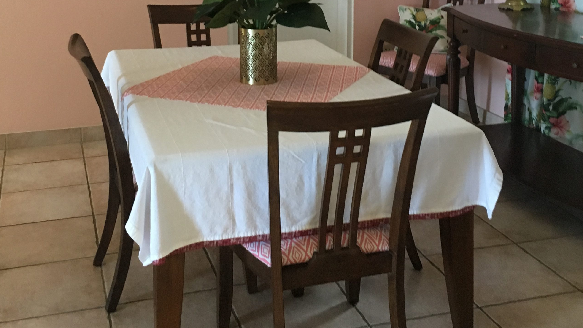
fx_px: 773
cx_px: 289
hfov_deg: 41.3
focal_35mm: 50
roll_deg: -0.9
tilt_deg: -7.1
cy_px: 12
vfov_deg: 23.1
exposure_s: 1/30
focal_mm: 4.15
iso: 125
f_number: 2.2
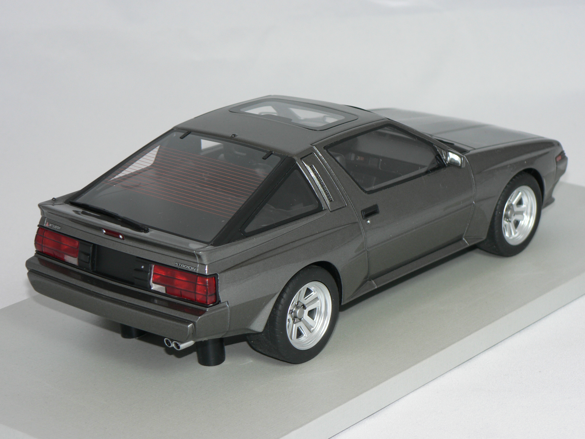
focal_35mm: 104
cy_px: 220
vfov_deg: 14.2
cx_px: 292
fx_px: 1758
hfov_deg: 18.9
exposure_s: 1/60
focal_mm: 17.3
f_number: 3.2
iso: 80
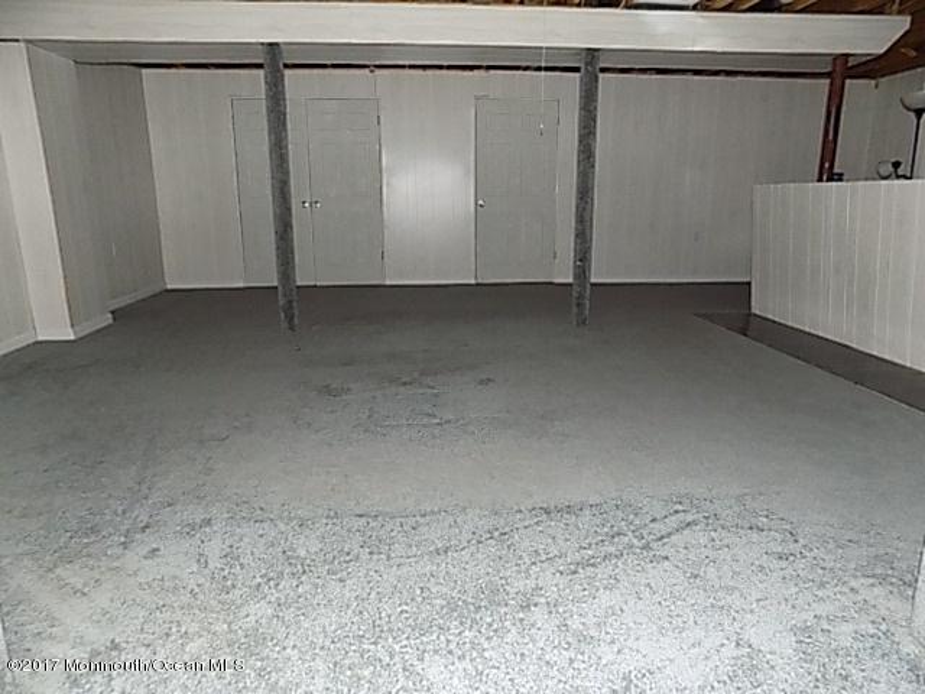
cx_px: 462
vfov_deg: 58.9
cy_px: 347
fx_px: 615
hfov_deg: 73.9
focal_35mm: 23
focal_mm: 4
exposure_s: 1/30
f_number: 3.1
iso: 320
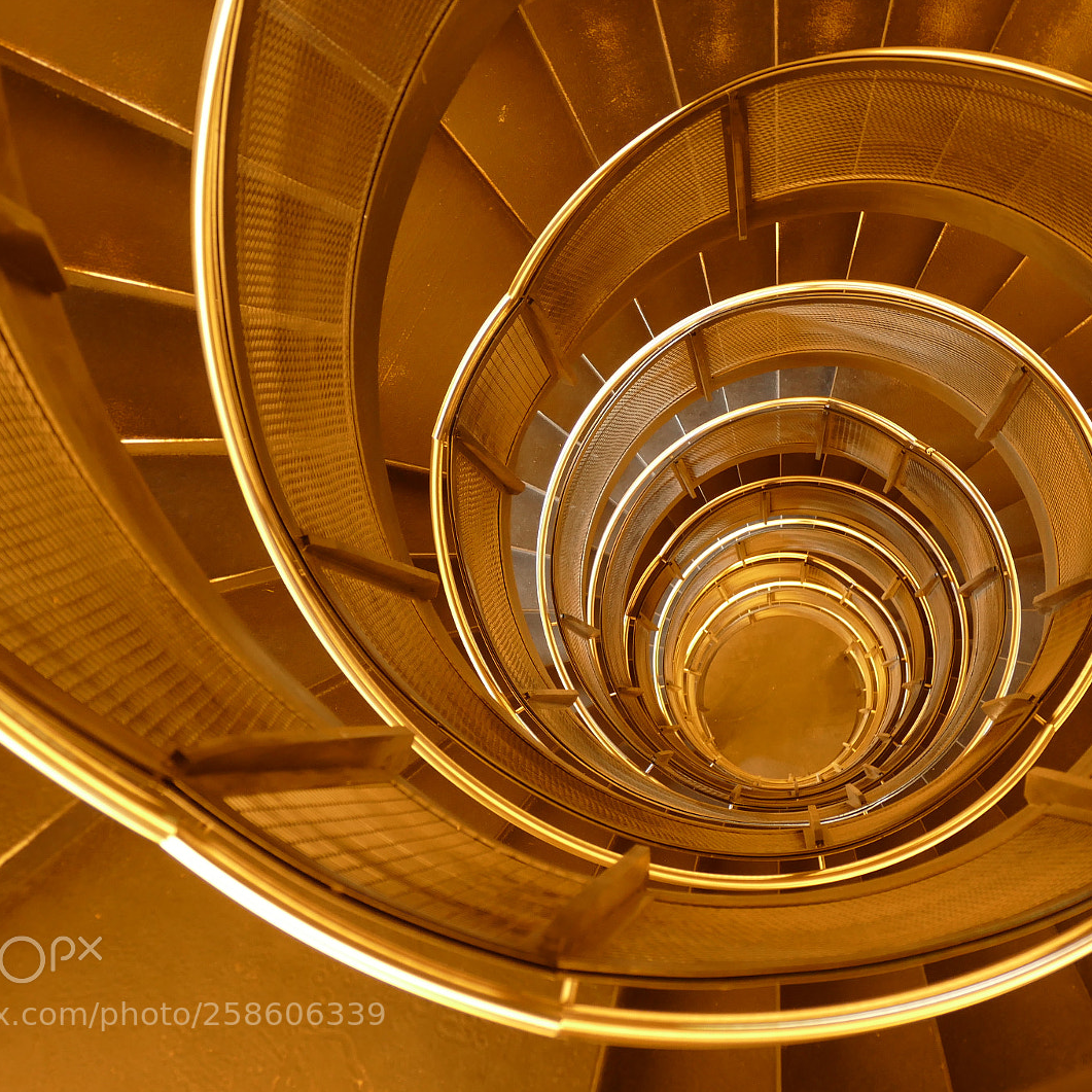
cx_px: 670
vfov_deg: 21.1
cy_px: 547
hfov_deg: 21.1
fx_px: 2927
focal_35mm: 82
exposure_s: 1/2
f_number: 3.6
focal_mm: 23.3
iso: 400
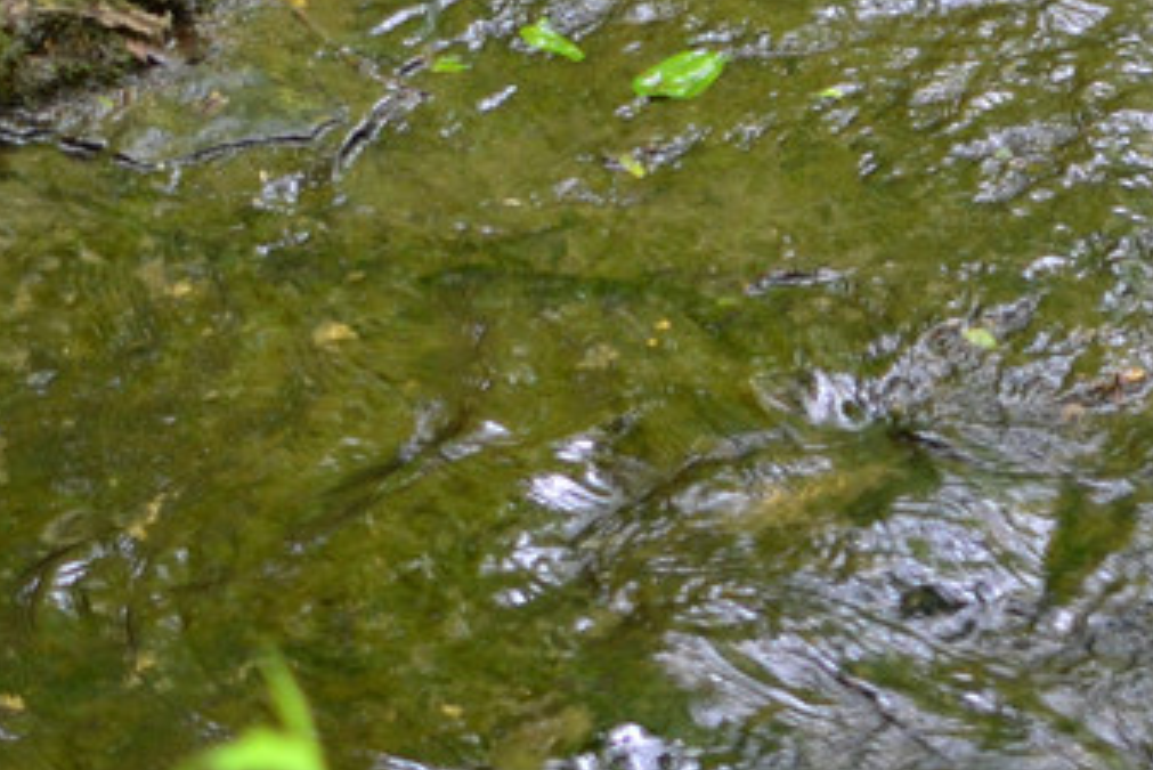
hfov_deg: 10.8
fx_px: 5984
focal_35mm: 187
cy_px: -154
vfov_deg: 7.3
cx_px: 1379
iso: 400
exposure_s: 1/60
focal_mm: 35
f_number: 2.8
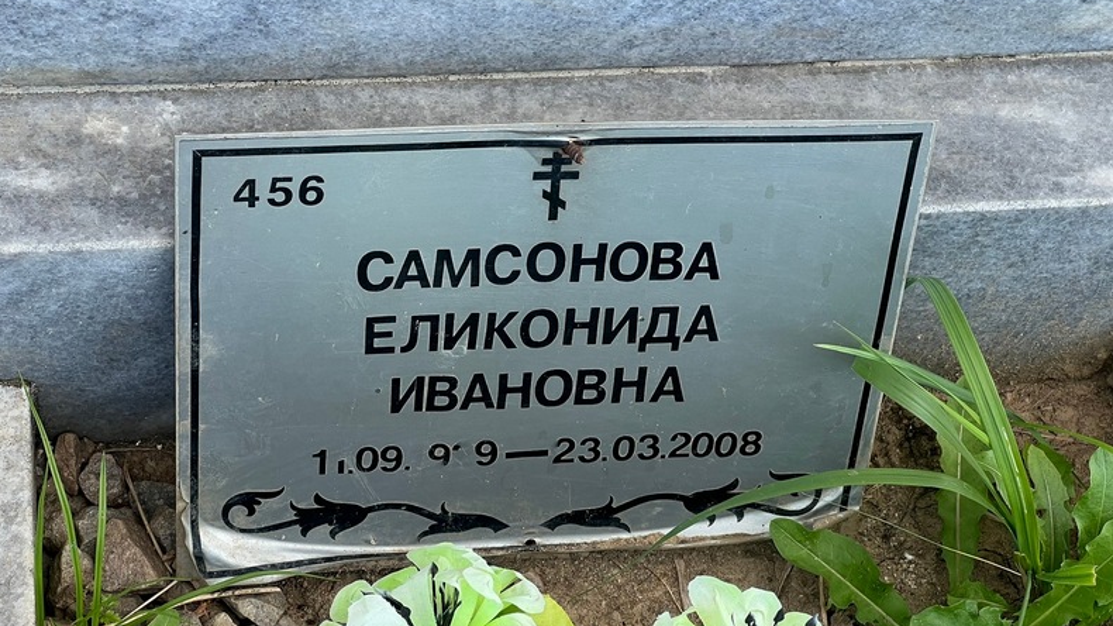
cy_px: 292
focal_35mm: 85
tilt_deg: -59.6
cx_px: 552
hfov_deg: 25.0
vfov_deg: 14.2
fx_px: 2508
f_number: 2.8
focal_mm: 9
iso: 32
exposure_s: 1/164
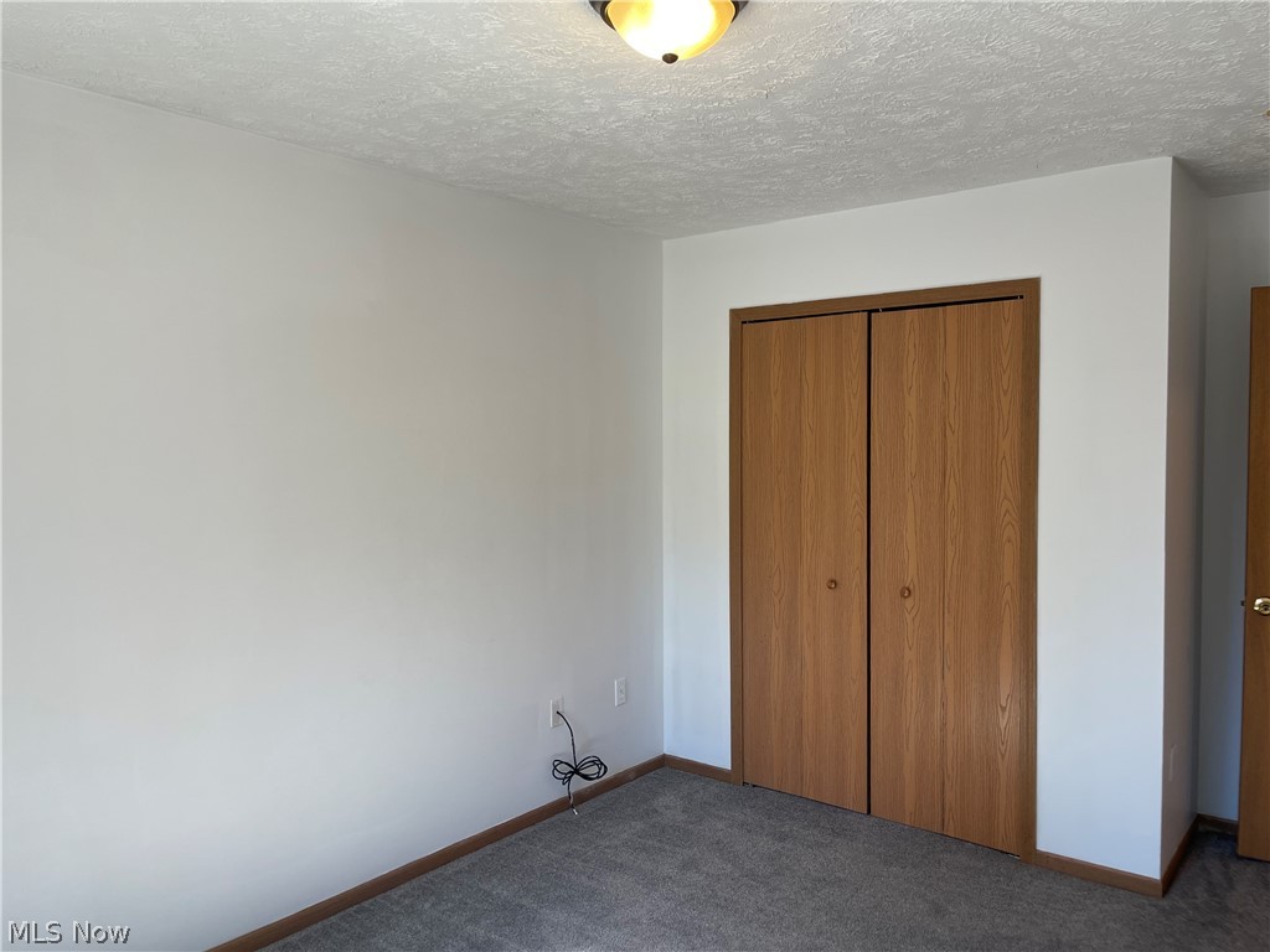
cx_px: 635
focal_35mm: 25
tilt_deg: -2.4
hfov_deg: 69.4
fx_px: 917
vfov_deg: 54.9
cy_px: 476
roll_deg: +0.0
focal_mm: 5.1
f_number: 1.6
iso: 64
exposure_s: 1/120
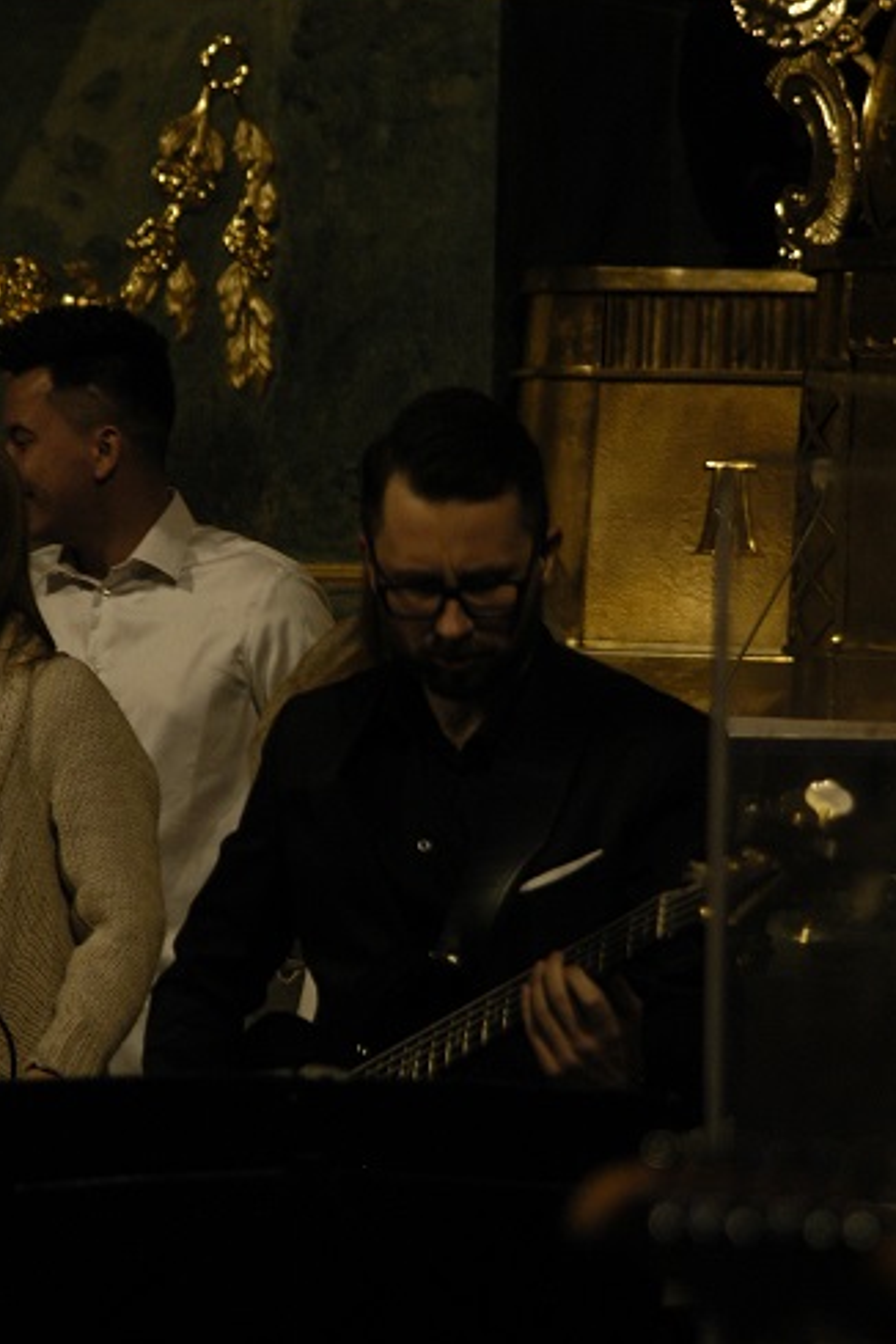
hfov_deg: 7.1
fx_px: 7228
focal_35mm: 194
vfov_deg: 10.6
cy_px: 660
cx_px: 407
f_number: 4
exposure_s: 1/125
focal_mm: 105
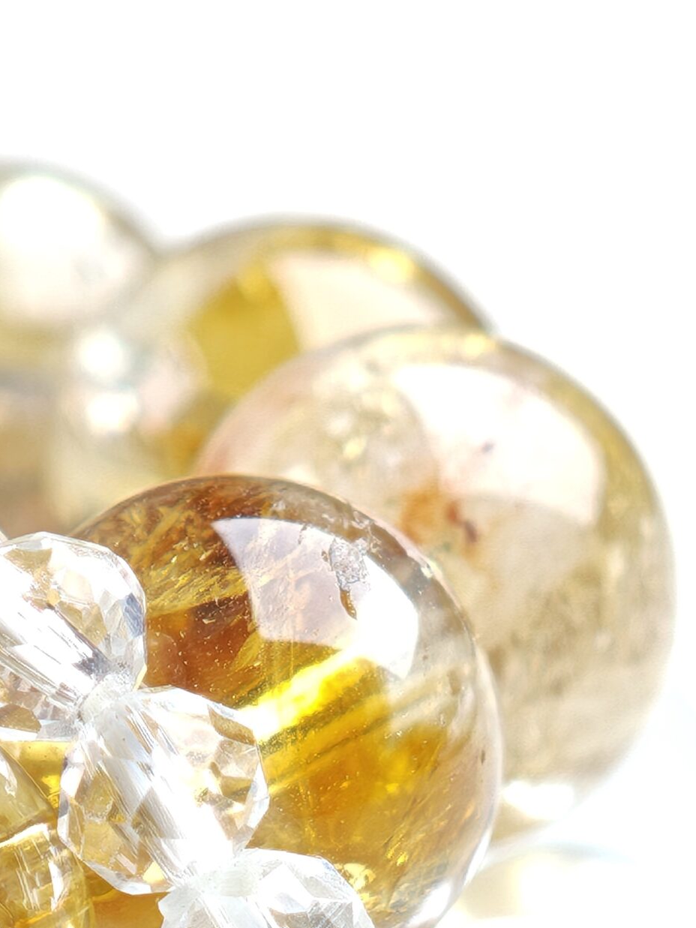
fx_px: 7425
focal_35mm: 277
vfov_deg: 7.1
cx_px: 188
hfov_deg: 5.4
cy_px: 1191
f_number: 1.8
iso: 50
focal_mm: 11.5
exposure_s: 1/228
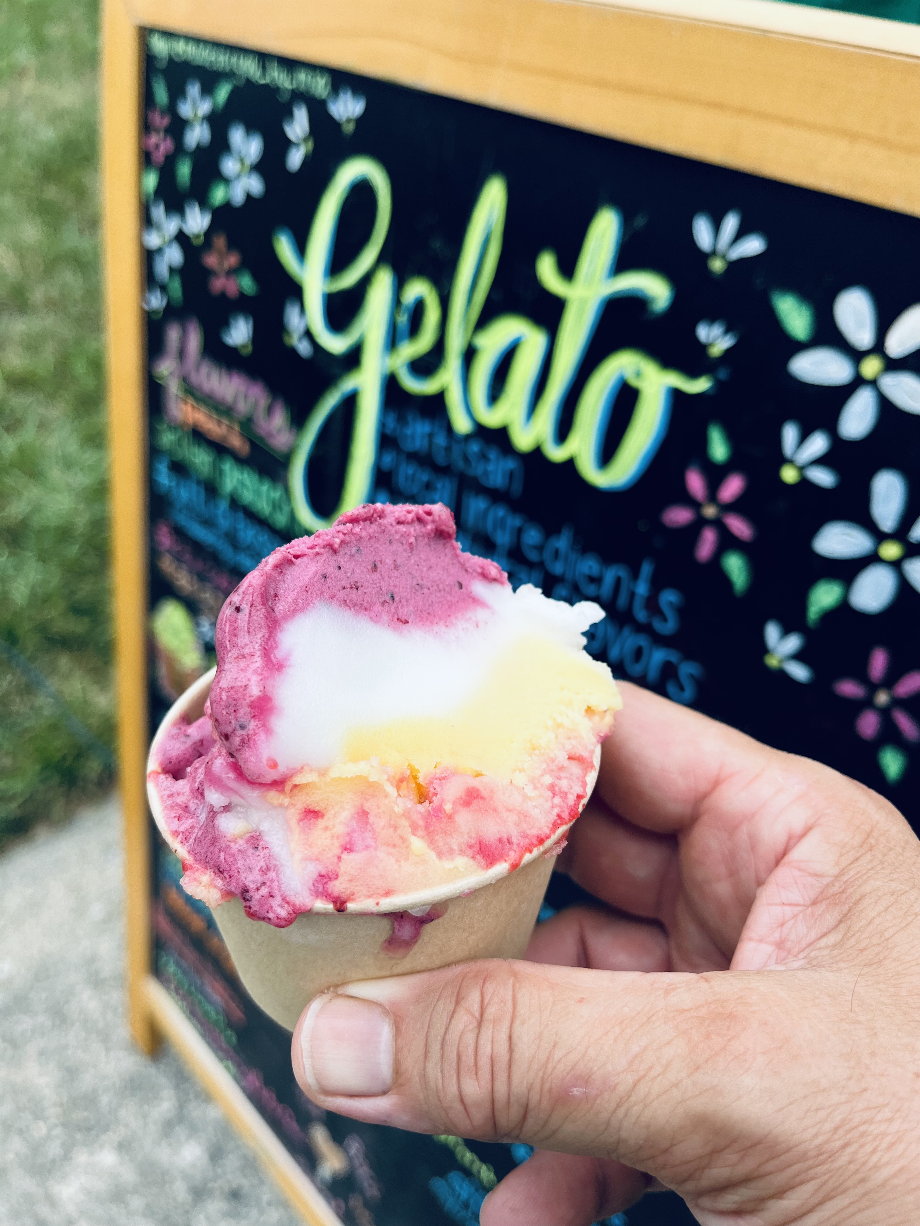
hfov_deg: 53.1
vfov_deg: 67.3
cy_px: 613
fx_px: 921
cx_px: 460
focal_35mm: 26
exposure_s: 1/345
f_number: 1.6
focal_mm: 5.1
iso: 50
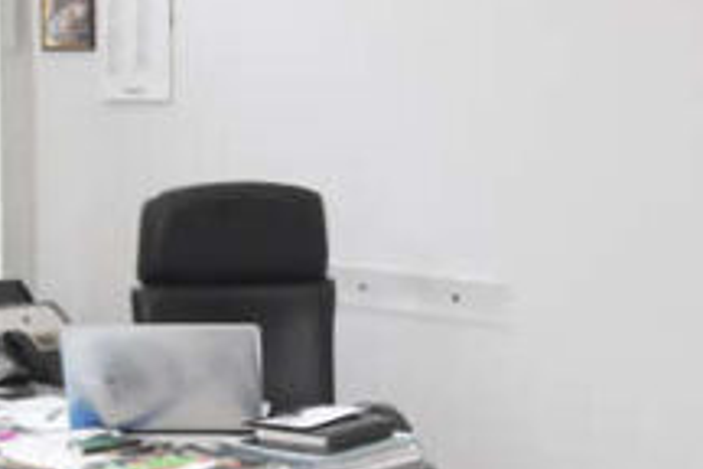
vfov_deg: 14.0
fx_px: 1875
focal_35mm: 96
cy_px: 462
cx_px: 267
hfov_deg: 21.2
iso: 1600
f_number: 13
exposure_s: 1/125
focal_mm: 18
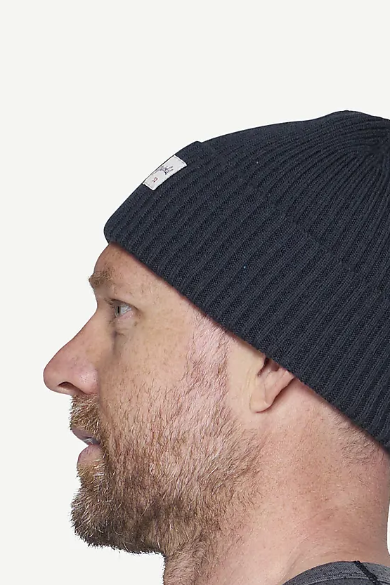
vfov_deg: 4.1
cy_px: 1684
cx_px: 171
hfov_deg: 2.8
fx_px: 7868
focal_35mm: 484
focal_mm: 70
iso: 100
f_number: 5.6
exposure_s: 1/50
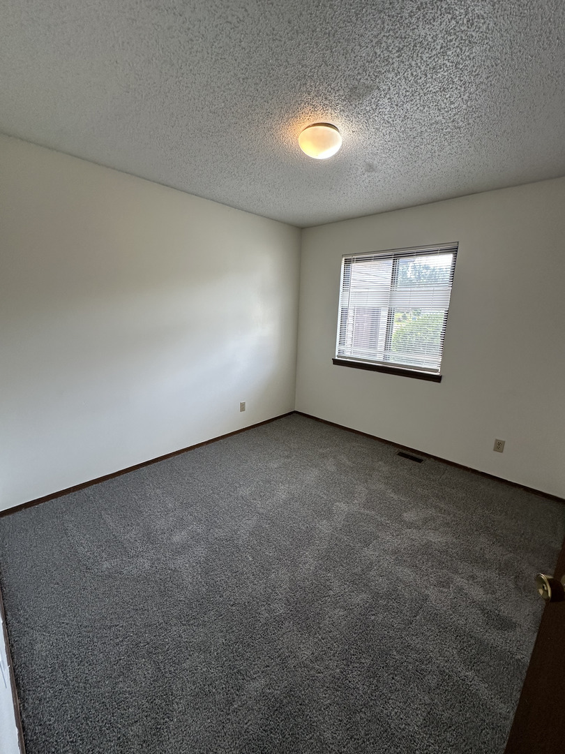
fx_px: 305
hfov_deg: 85.7
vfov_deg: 102.1
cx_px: 282
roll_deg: -1.6
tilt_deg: -12.1
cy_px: 377
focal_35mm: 14
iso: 160
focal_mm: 2.22
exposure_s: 1/120
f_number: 2.2
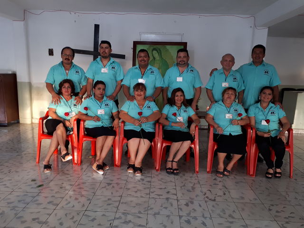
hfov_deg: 65.3
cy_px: 114
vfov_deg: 51.4
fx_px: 237
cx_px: 152
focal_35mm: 27
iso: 100
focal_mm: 3.6
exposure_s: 1/30
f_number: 1.9
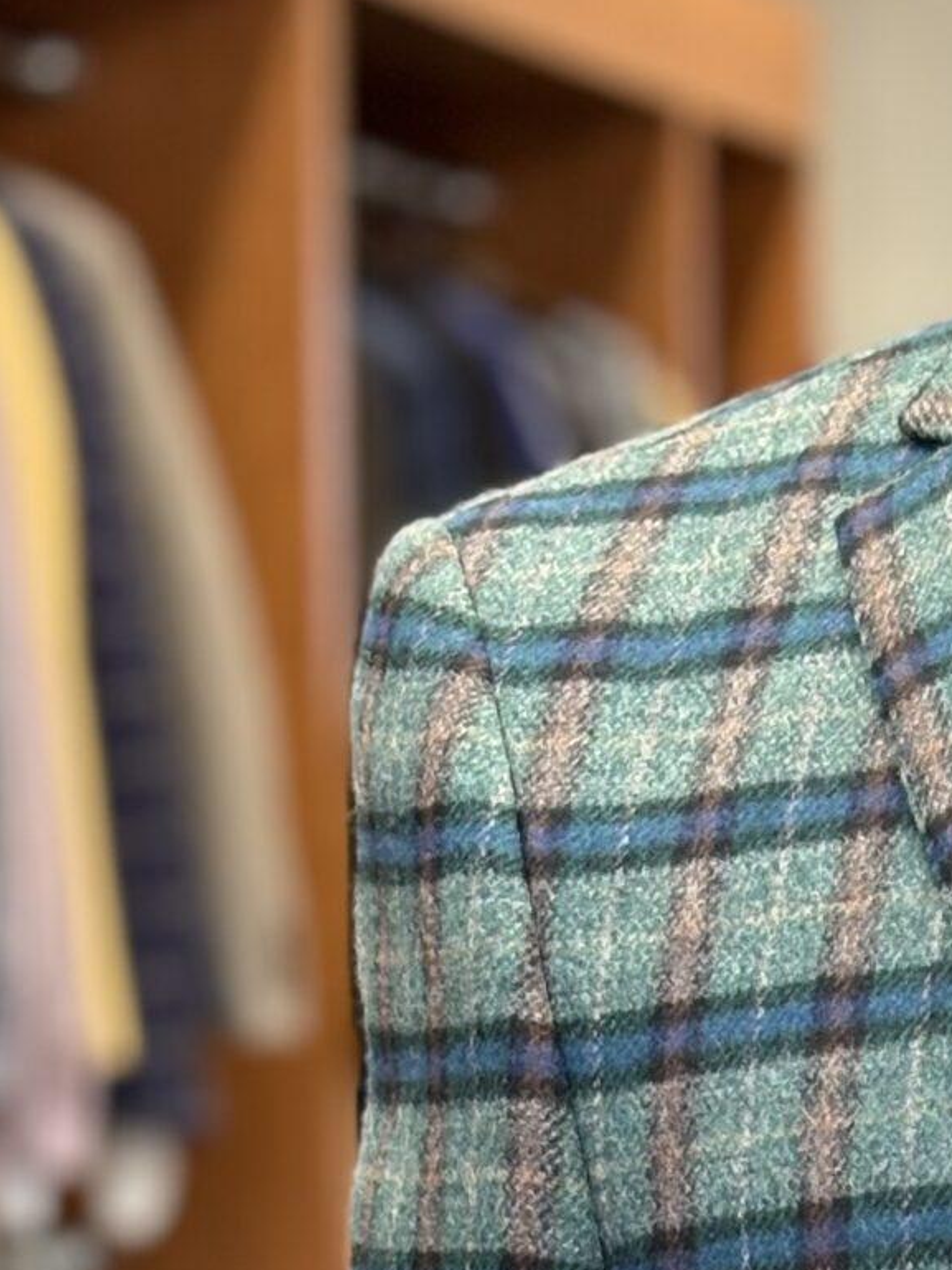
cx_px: 1554
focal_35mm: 173
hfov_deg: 8.3
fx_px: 6342
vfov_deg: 11.0
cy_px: 1942
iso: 80
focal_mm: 5.96
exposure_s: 1/60
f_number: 1.6
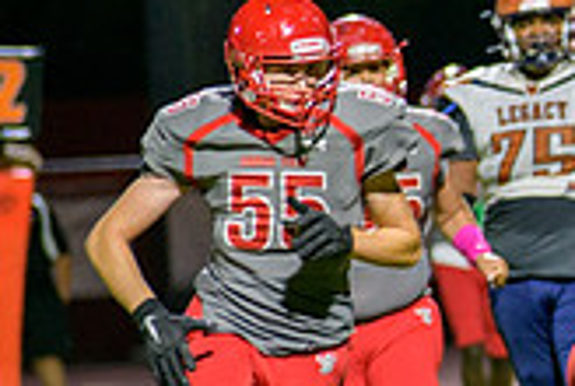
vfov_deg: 2.1
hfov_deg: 3.1
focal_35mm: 671
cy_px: 311
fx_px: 10737
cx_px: 933
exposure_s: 1/250
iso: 1600
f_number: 2.8
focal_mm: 190
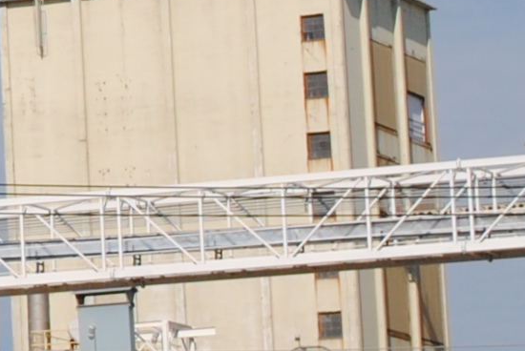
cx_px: -460
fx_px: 5241
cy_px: -274
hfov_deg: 5.6
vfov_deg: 3.8
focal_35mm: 359
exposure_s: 1/400
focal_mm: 34
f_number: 10
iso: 100
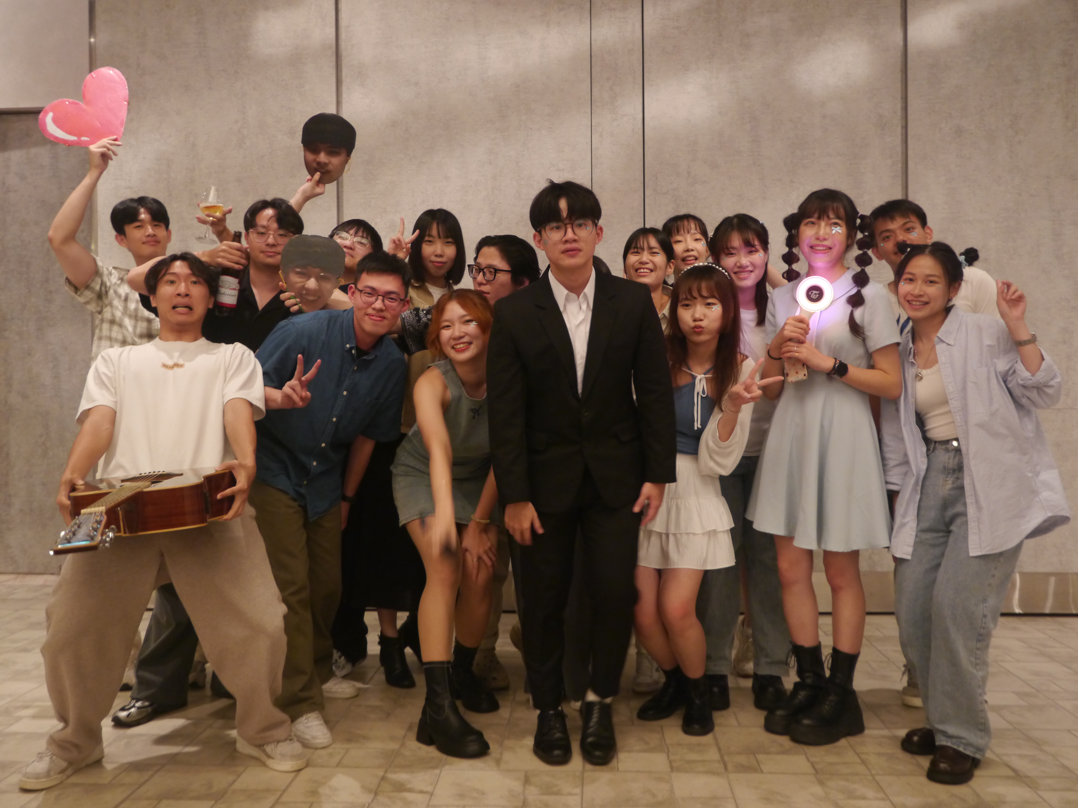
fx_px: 997
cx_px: 539
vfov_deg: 44.2
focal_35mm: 32
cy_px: 404
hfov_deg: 56.8
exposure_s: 1/25
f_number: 4
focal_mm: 16
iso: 800
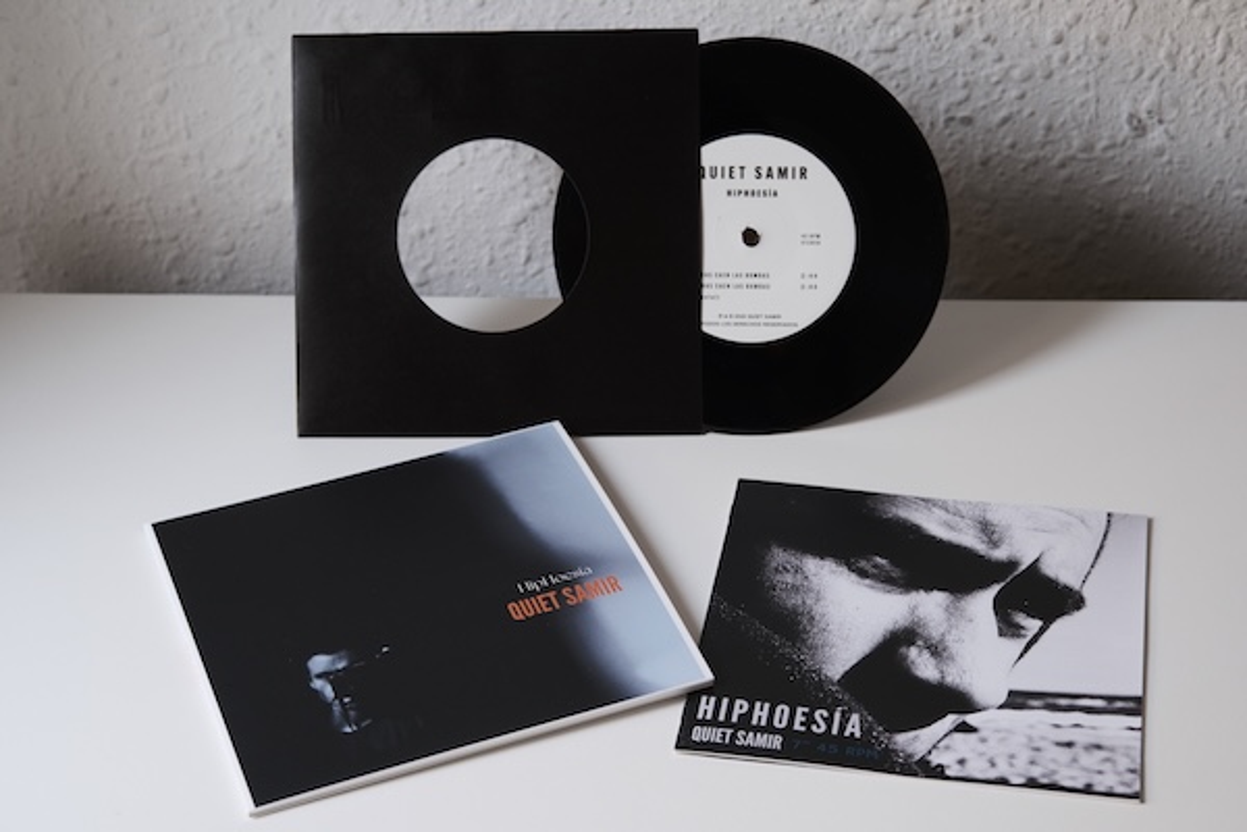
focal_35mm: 75
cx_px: 624
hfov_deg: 27.0
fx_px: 2598
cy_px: 416
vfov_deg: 18.2
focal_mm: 50
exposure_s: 1/42
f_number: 5
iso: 400
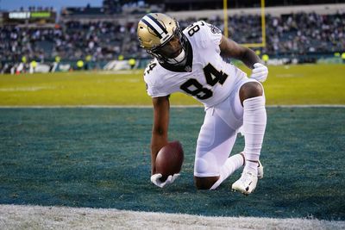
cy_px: 115
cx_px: 172
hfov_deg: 28.8
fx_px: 671
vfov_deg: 19.5
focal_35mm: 70
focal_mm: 70
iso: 3200
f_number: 2.8
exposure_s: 1/2500
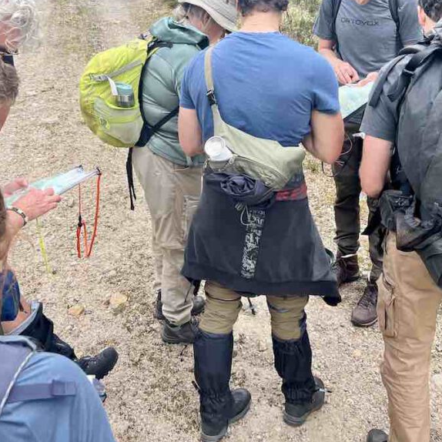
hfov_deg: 40.9
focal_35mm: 41
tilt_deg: -18.0
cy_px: 152
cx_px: 220
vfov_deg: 40.5
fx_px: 592
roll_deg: +0.3
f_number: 1.5
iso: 50
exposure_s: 1/705
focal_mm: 5.7
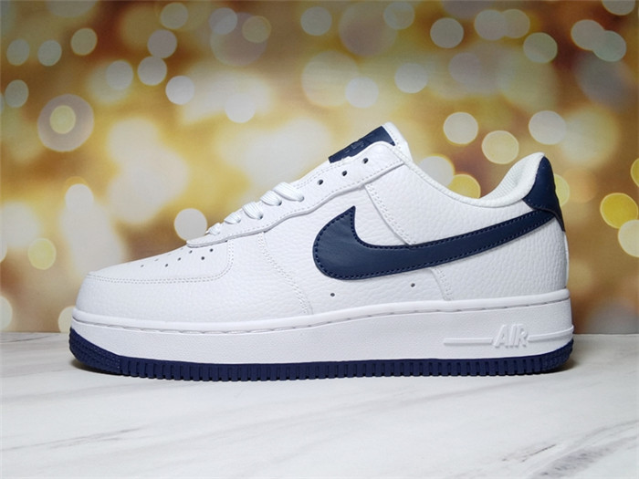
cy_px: 240
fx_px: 498
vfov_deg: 51.4
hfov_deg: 65.3
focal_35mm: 27
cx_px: 320
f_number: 2.2
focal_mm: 2.26
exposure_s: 1/437
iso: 50
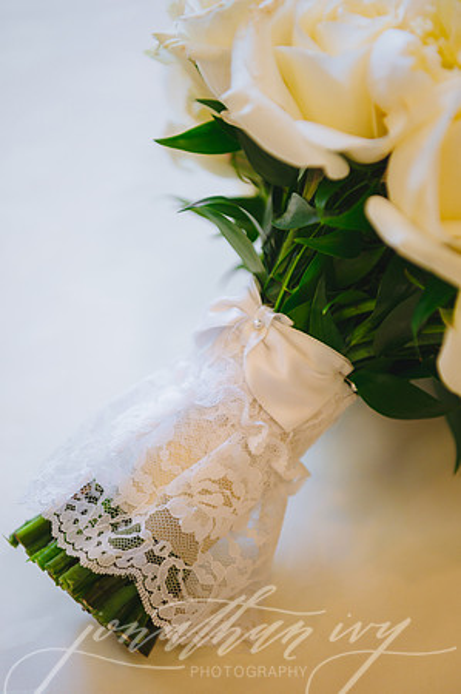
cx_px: 230
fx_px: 1348
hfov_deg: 19.4
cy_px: 347
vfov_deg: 28.9
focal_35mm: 70
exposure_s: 1/320
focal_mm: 70
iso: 1250
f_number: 2.8
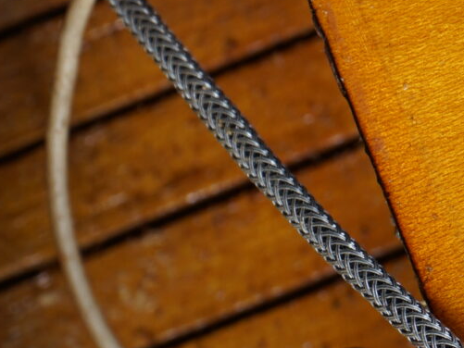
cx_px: -396
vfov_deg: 4.3
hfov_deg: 5.7
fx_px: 4612
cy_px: 487
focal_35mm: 344
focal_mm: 70
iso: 160
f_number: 11
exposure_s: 1/125
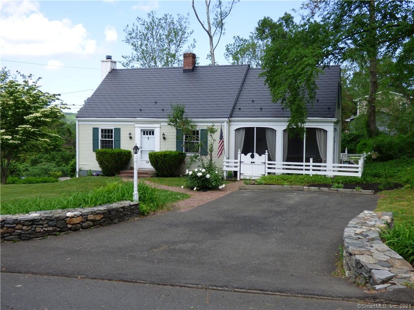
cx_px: 207
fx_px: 443
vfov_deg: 38.7
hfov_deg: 50.1
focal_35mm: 37
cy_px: 155
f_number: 3.5
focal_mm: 6.47
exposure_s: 1/400
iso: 100
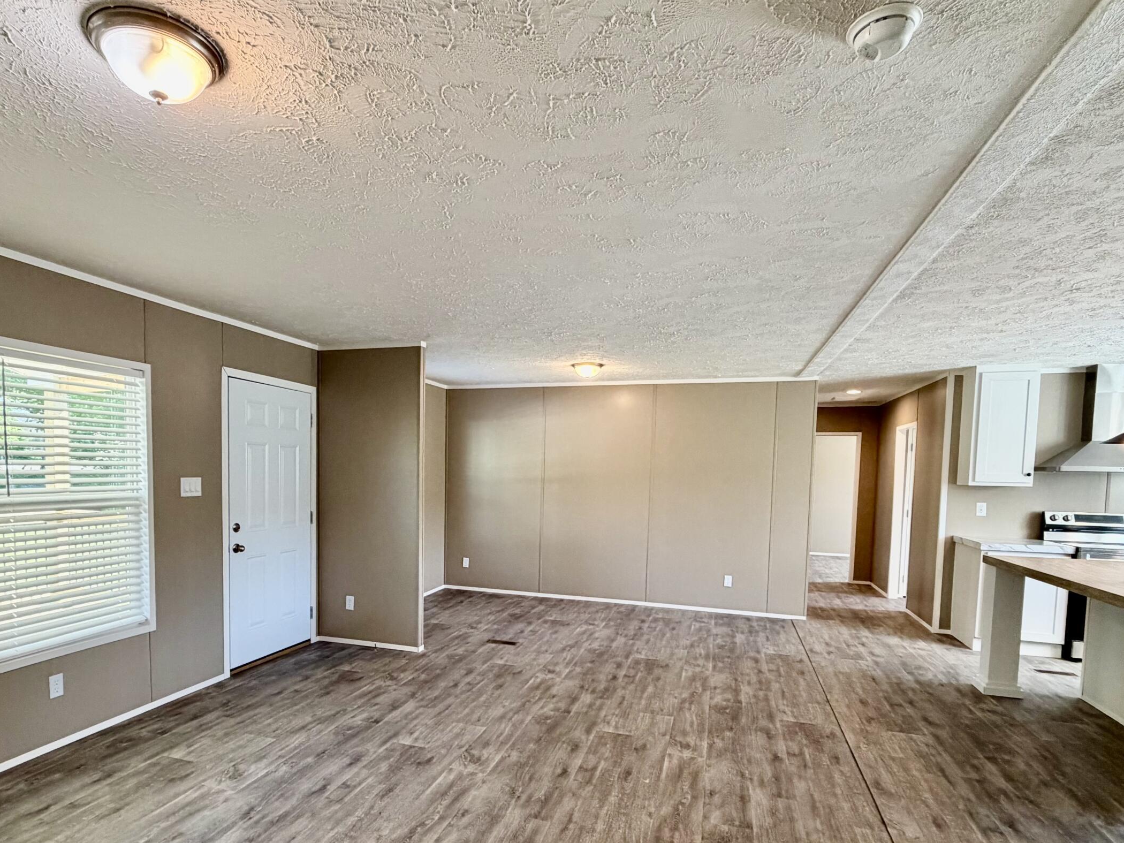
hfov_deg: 81.5
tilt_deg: -1.6
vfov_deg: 65.3
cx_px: 502
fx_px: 649
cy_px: 507
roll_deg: -0.6
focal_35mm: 20
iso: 200
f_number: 2.2
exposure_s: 1/120
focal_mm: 2.22
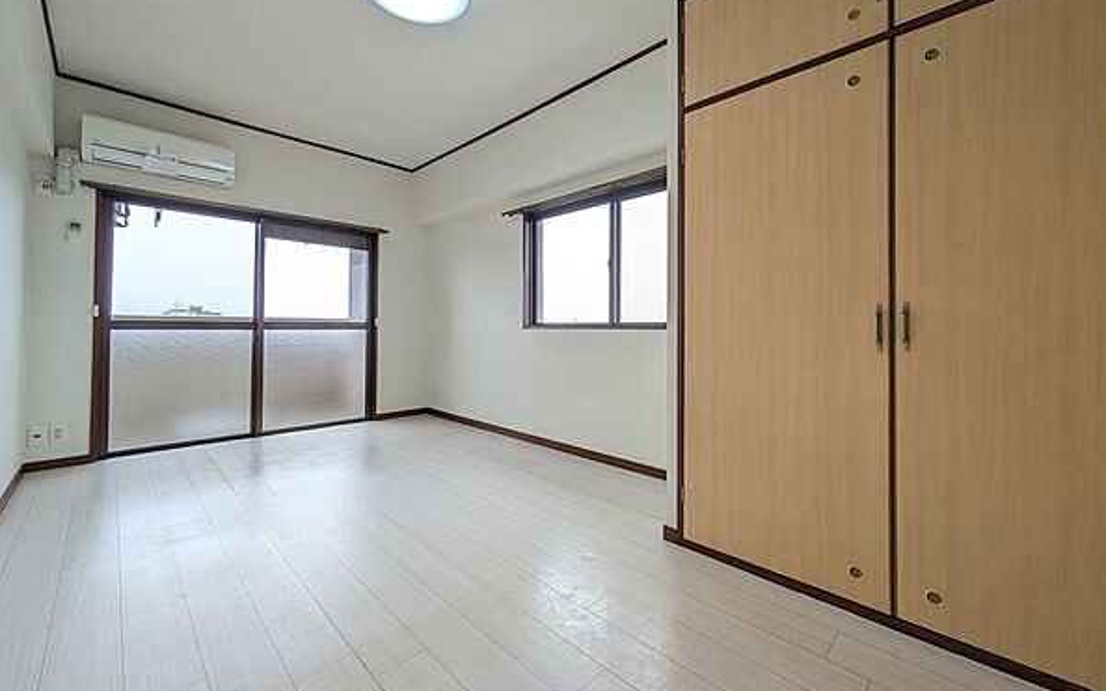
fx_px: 452
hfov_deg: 101.5
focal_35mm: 15
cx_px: 555
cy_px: 318
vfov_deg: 74.6
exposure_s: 1/232
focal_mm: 1.83
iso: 49
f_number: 2.2
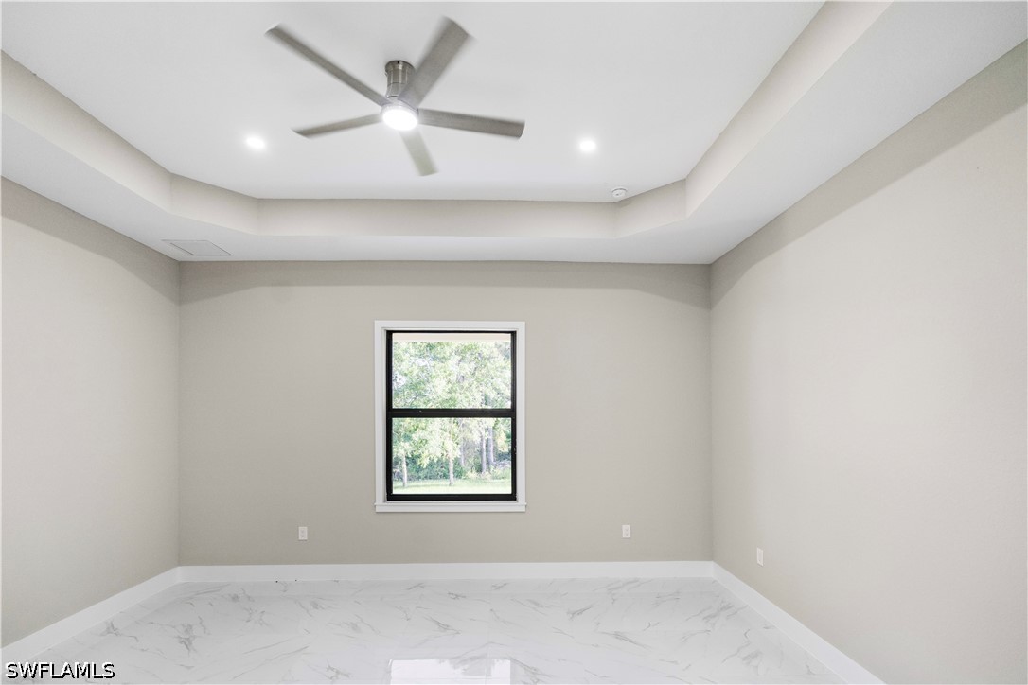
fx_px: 457
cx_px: 514
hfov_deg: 96.7
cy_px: 342
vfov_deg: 73.7
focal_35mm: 16
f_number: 4
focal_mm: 16
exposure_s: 1/160
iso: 800
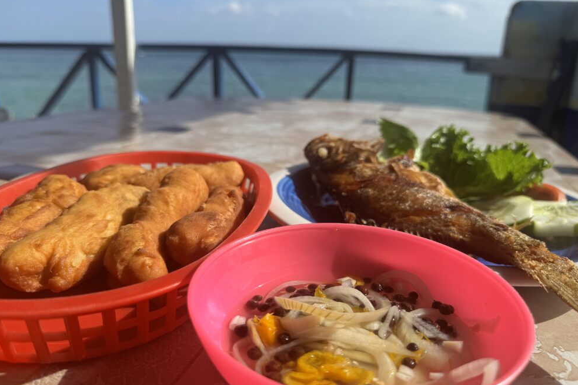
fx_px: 417
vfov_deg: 49.5
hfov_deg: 69.4
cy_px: 190
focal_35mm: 26
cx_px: 289
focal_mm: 6.76
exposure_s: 1/7092
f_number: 1.78
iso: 80
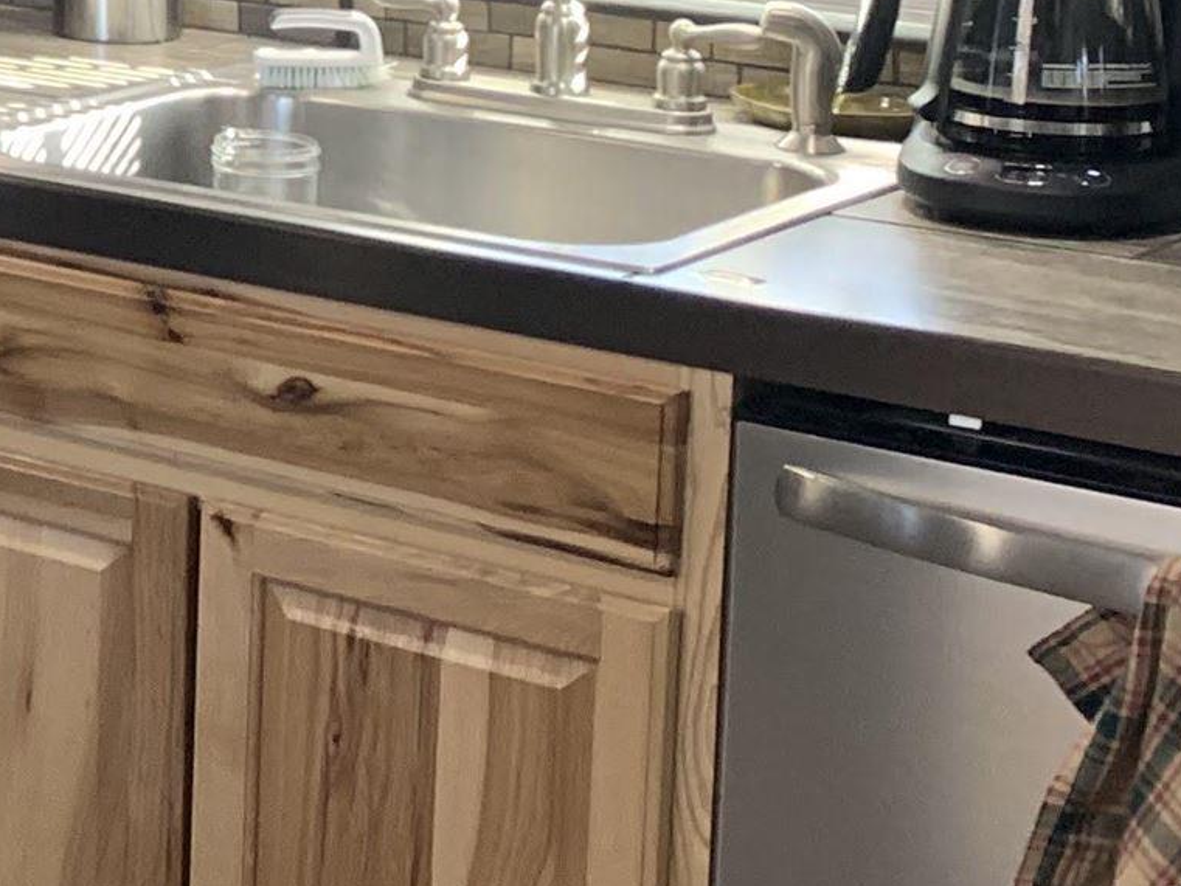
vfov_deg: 13.8
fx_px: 3583
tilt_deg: -7.1
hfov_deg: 15.9
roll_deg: -0.5
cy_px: -113
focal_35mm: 105
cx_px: -959
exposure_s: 1/60
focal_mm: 4.25
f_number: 1.8
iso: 125
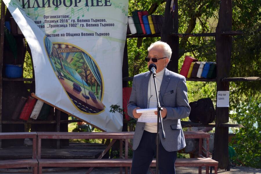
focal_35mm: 120
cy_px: 87
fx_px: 870
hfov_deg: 17.1
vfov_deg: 11.4
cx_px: 130
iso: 200
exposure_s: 1/100
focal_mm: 120
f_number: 5.6
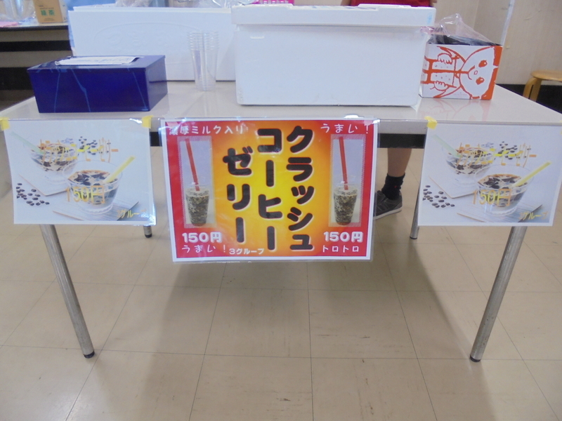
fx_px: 422
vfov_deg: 53.1
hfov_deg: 67.3
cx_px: 281
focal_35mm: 26
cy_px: 210
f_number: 3.5
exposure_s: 1/30
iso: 200
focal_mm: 4.6
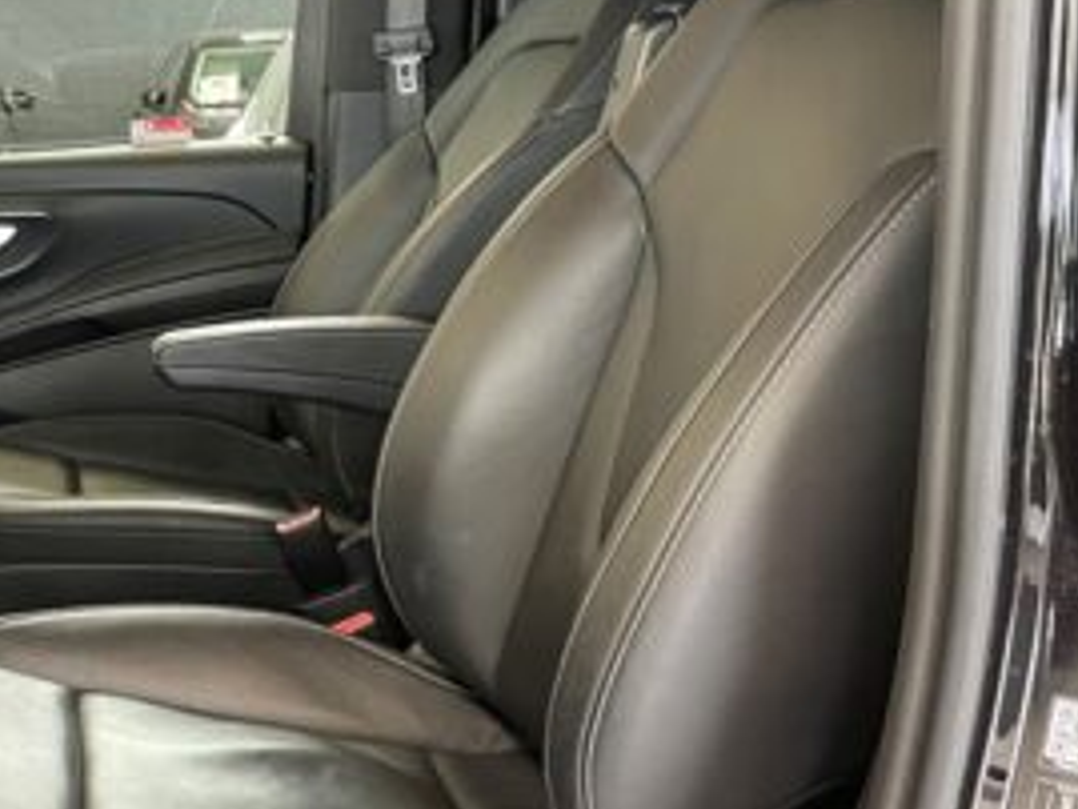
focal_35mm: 58
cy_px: 332
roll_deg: +0.4
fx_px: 1807
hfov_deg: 31.6
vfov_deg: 25.2
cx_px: 100
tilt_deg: -9.5
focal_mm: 4.2
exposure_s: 1/60
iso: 400
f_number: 1.6
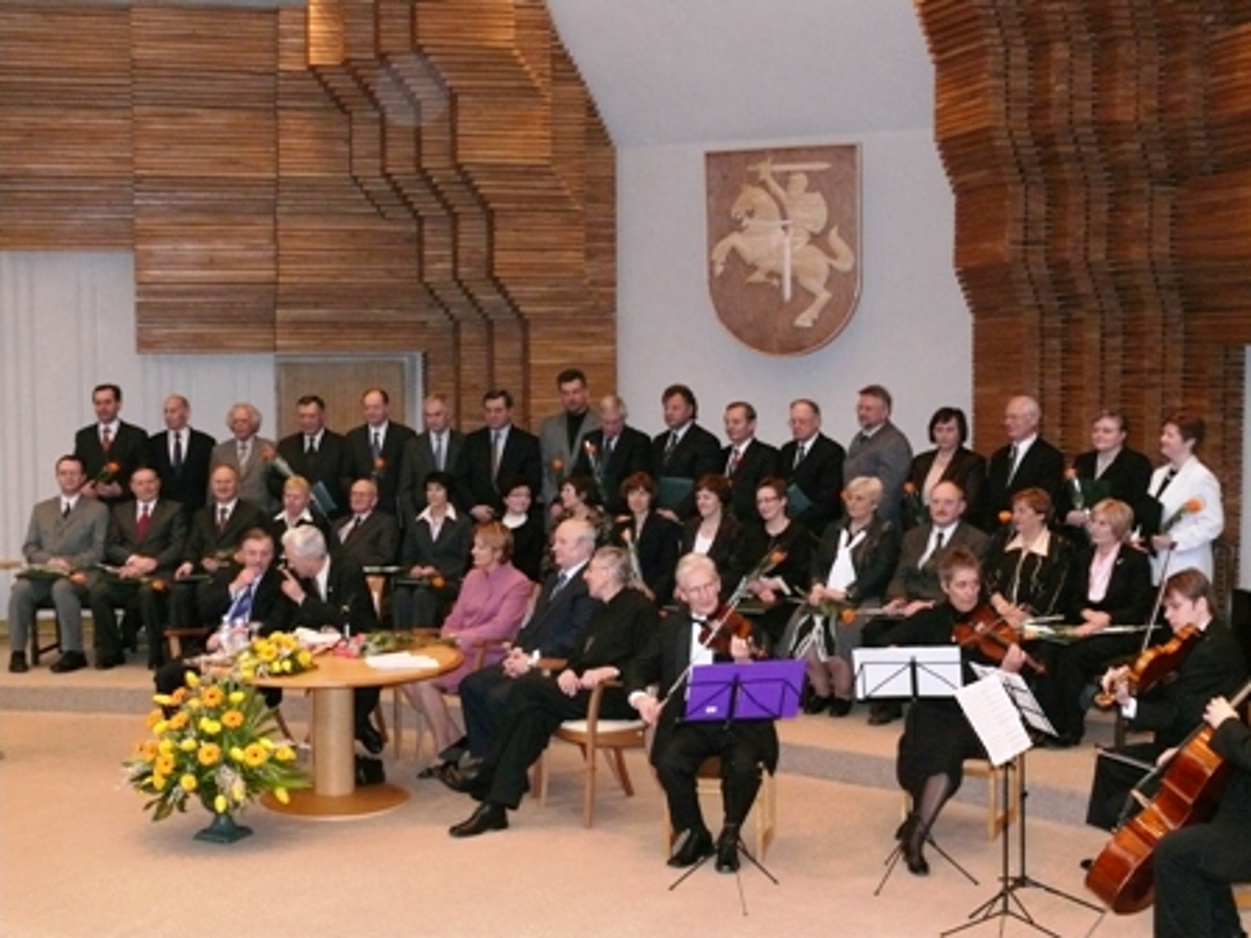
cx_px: 626
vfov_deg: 30.3
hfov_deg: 39.7
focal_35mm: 48
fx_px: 1735
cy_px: 469
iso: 400
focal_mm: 10.2
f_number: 3.2
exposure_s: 1/80
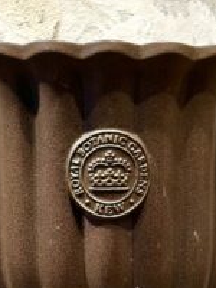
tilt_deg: +4.4
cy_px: 5
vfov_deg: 12.2
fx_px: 1331
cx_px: 114
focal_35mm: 160
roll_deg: -0.7
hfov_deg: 9.3
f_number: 1.78
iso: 100
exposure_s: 1/100
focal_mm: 6.86
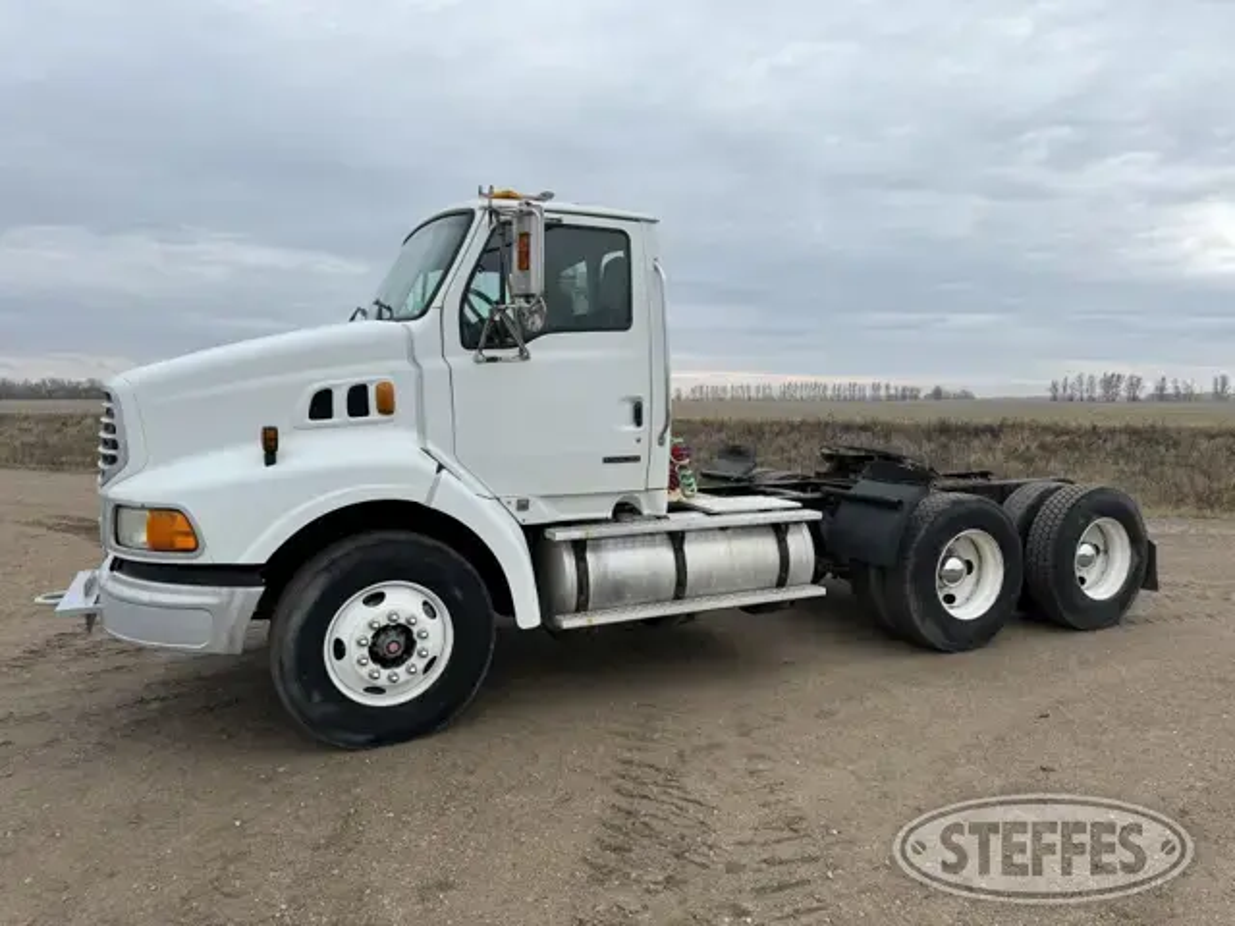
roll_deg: +2.0
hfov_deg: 71.6
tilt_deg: -2.8
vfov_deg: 56.8
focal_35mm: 24
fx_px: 856
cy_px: 463
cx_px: 618
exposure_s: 1/1597
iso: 80
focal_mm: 6.86
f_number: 1.78
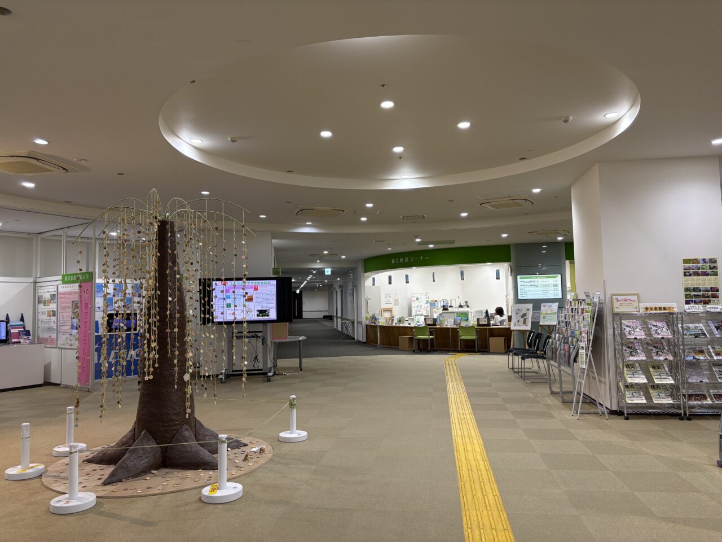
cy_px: 271
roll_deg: +2.0
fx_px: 542
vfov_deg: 53.1
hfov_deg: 67.3
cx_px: 361
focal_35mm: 26
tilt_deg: +3.6
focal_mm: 5.96
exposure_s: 1/100
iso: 125
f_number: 1.6
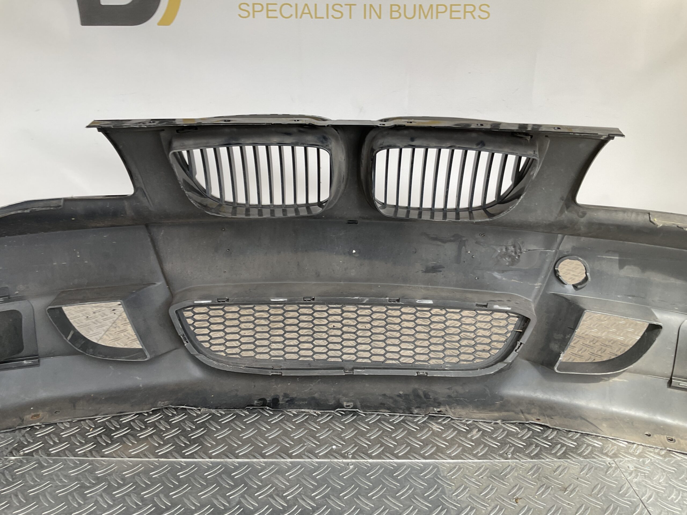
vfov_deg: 48.2
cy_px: 258
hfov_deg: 61.7
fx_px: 576
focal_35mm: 29
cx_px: 344
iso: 16
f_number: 1.8
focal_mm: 3
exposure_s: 1/105
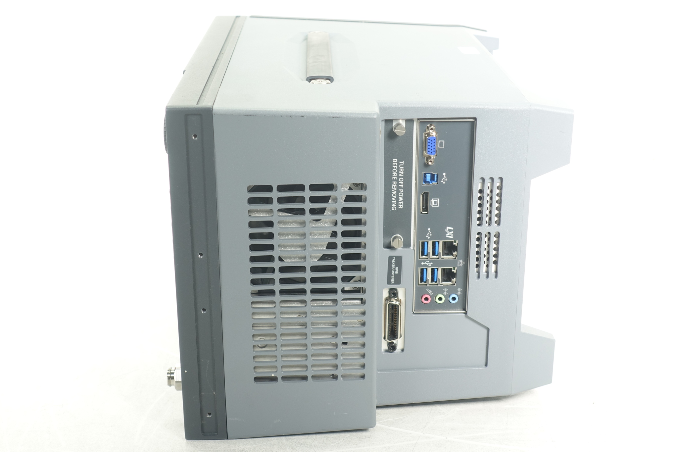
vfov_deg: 24.2
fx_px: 1055
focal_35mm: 56
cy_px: 226
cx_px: 339
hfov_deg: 35.6
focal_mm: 20.43
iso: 125
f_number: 2.8
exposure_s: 1/80
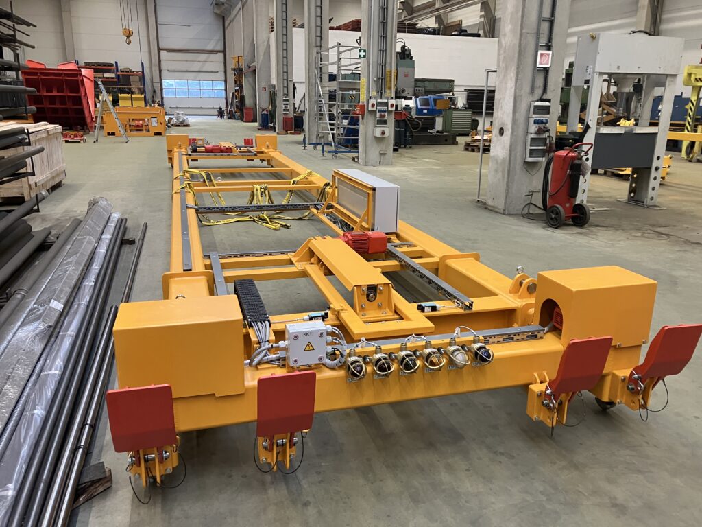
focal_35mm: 28
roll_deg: -1.5
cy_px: 264
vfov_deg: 49.7
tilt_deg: -13.9
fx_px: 568
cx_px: 351
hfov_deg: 63.4
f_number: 1.8
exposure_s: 1/60
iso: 125
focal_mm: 3.99
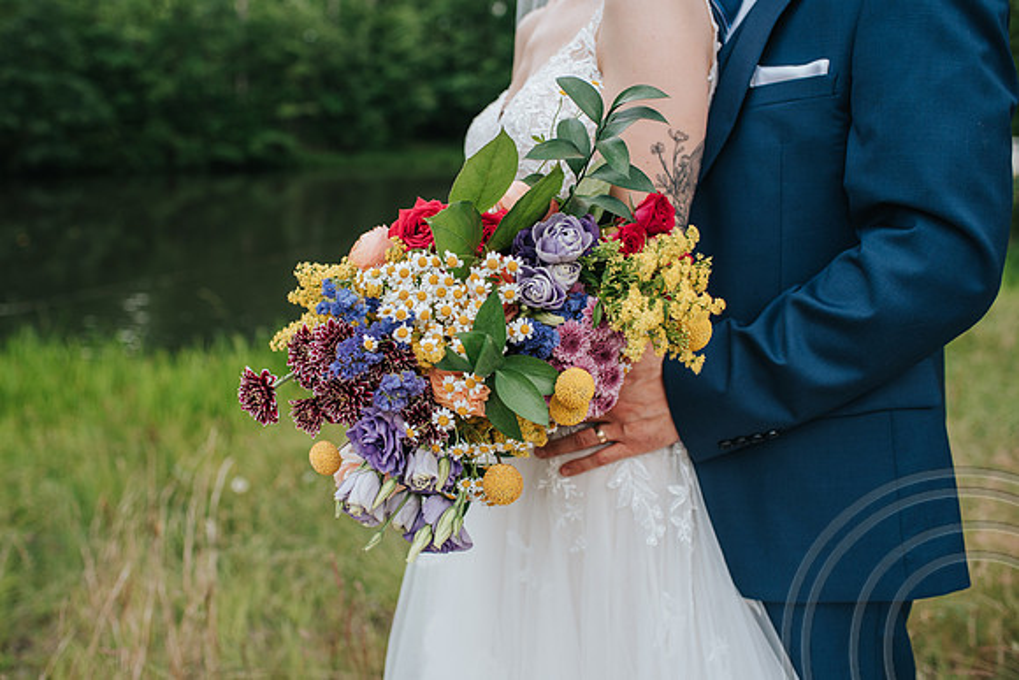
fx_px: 1044
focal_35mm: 37
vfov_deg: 36.1
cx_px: 488
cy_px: 326
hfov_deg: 52.0
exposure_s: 1/800
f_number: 3.2
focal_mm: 35
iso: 200
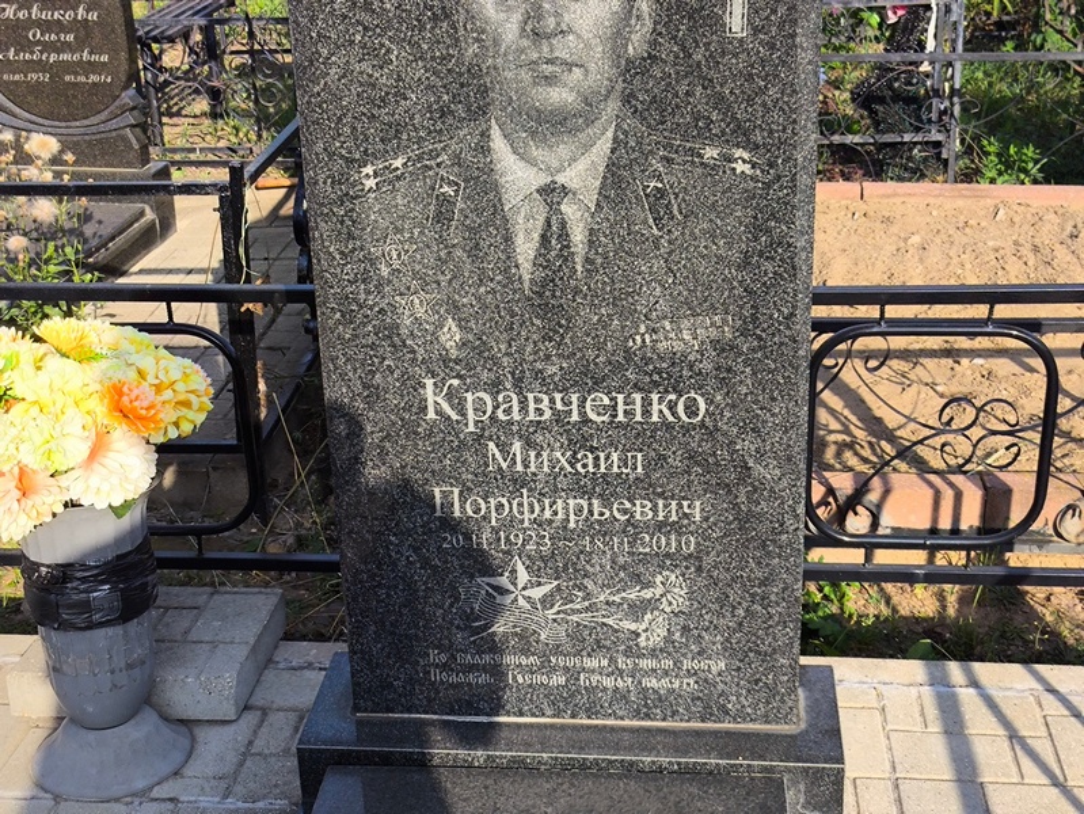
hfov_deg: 38.2
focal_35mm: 50
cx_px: 542
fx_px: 1566
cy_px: 407
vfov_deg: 29.1
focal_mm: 4.71
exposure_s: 1/1247
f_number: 1.7
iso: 50
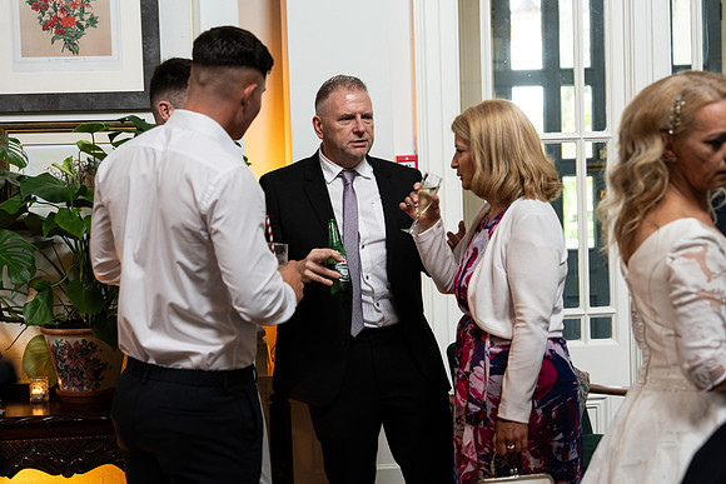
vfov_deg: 21.6
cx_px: 363
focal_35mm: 63
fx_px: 1271
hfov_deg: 31.9
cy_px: 242
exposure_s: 1/200
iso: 2000
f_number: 3.5
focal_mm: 63
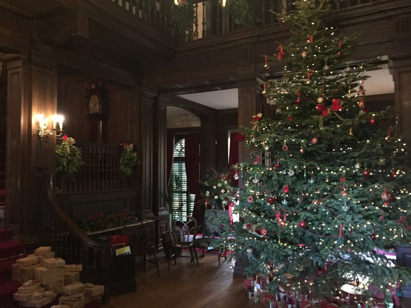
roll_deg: +0.6
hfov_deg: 61.7
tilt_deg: +1.7
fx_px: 344
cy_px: 154
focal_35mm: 29
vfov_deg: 48.2
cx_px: 206
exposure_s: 1/15
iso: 400
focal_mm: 4.15
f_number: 2.2
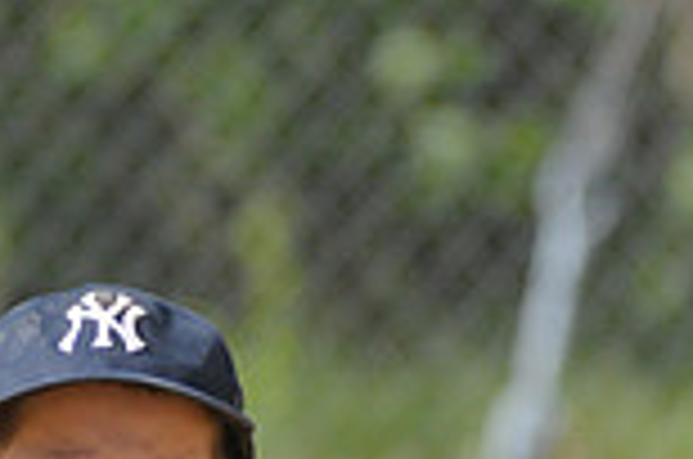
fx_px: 23821
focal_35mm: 1240
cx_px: 94
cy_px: 794
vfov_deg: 1.1
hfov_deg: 1.7
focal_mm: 220
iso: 640
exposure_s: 1/3200
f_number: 4
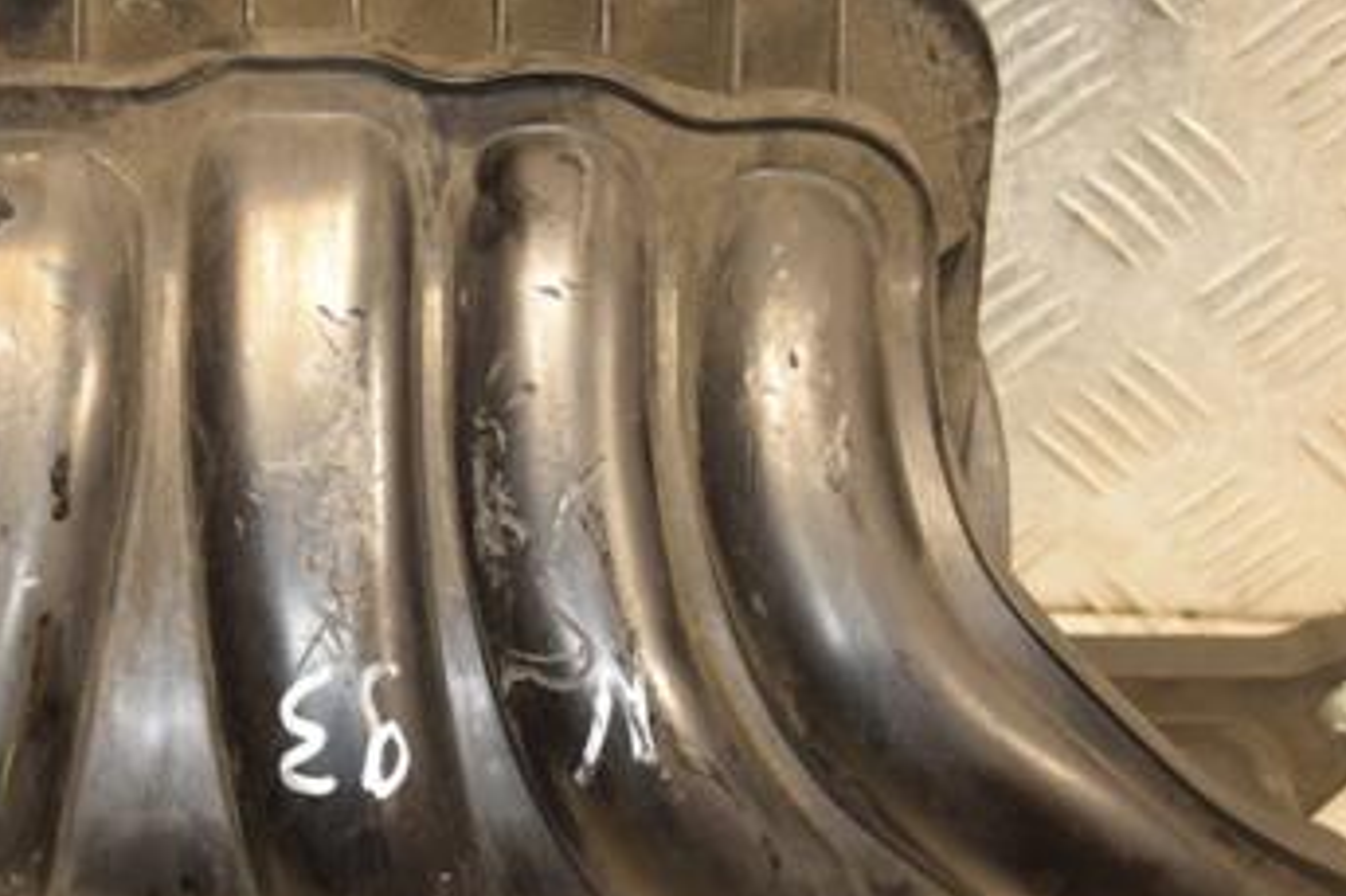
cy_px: 524
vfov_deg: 11.6
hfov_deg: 17.3
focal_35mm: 118
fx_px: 4405
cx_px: 407
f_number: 4.8
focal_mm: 45
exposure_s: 1/100
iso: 800
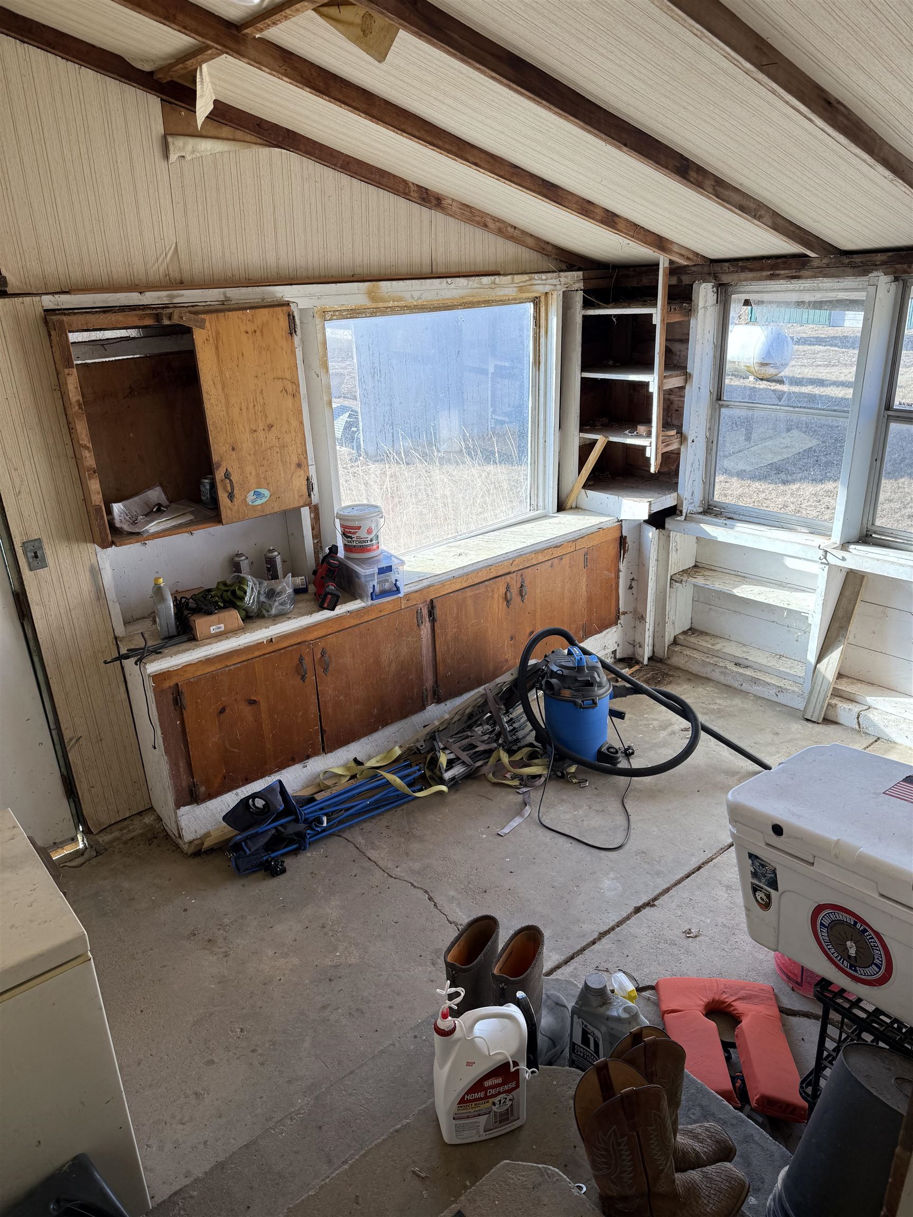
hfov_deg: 56.8
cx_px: 456
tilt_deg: -21.8
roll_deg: +2.2
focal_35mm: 24
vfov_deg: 71.6
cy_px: 608
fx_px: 844
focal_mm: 6.76
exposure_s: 1/319
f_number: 1.78
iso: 80
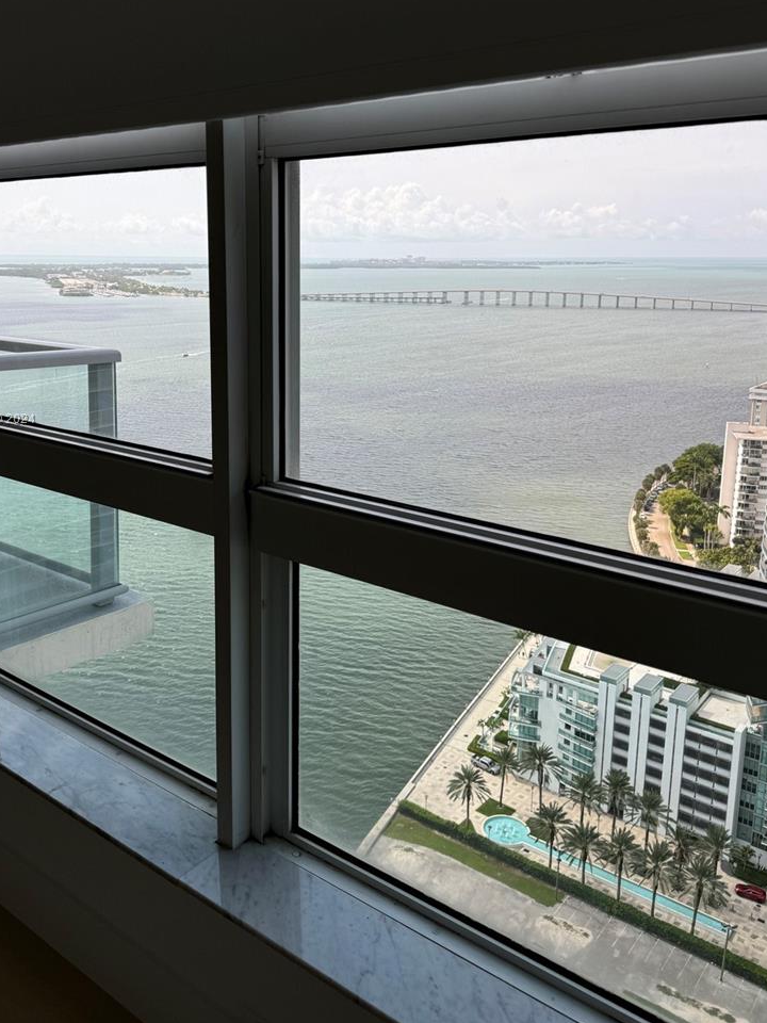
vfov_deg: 59.6
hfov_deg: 46.6
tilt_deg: -10.4
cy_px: 420
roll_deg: -0.1
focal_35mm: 30
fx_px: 886
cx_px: 320
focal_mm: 6.76
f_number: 1.78
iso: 80
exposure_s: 1/2710
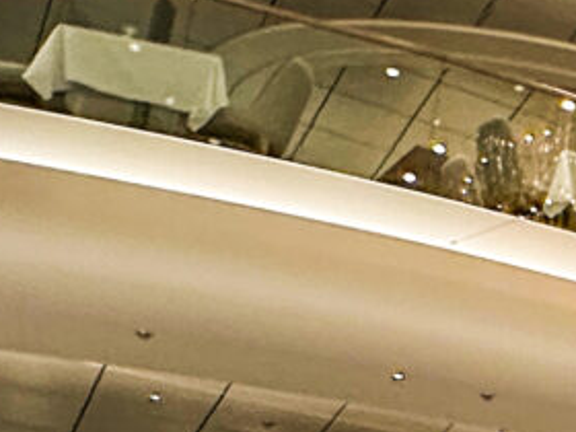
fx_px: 1597
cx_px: 1154
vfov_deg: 14.7
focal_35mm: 96
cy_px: 562
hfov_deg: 16.0
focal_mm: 2.22
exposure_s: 1/60
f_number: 2.2
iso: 500
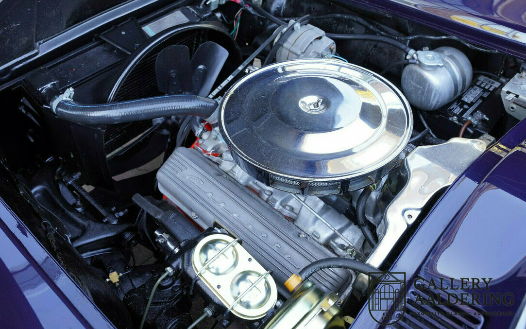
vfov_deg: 36.2
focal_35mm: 35
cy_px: 147
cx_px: 244
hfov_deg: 55.3
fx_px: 502
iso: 400
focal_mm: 31
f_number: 5.6
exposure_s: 1/40
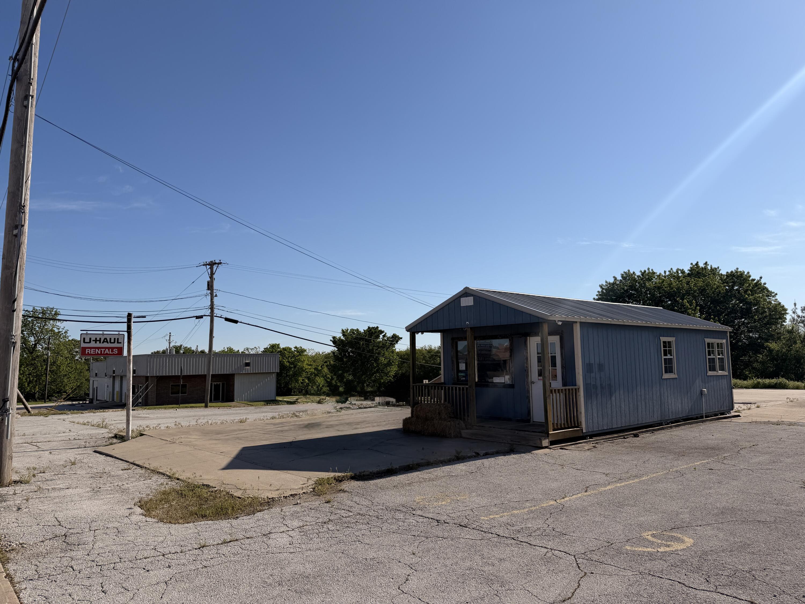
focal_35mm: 24
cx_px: 402
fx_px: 558
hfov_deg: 71.6
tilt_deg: +6.6
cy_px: 302
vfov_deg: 56.8
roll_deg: +1.0
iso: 80
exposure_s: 1/9091
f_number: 1.78
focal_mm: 6.76
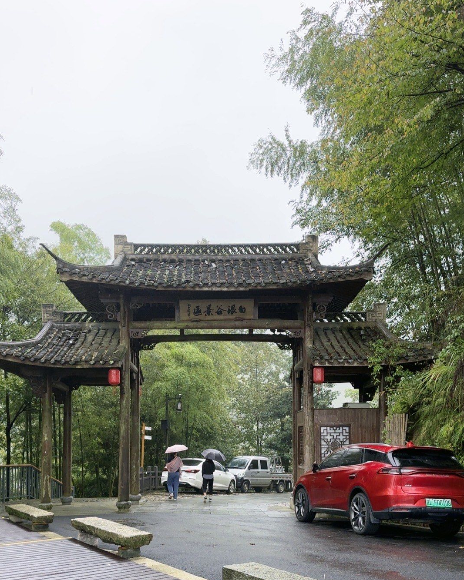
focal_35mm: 58
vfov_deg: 32.5
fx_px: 996
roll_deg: -0.6
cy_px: 313
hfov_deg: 26.2
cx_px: 234
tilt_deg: +2.2
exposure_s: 1/301
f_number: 1.78
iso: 100
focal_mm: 6.86
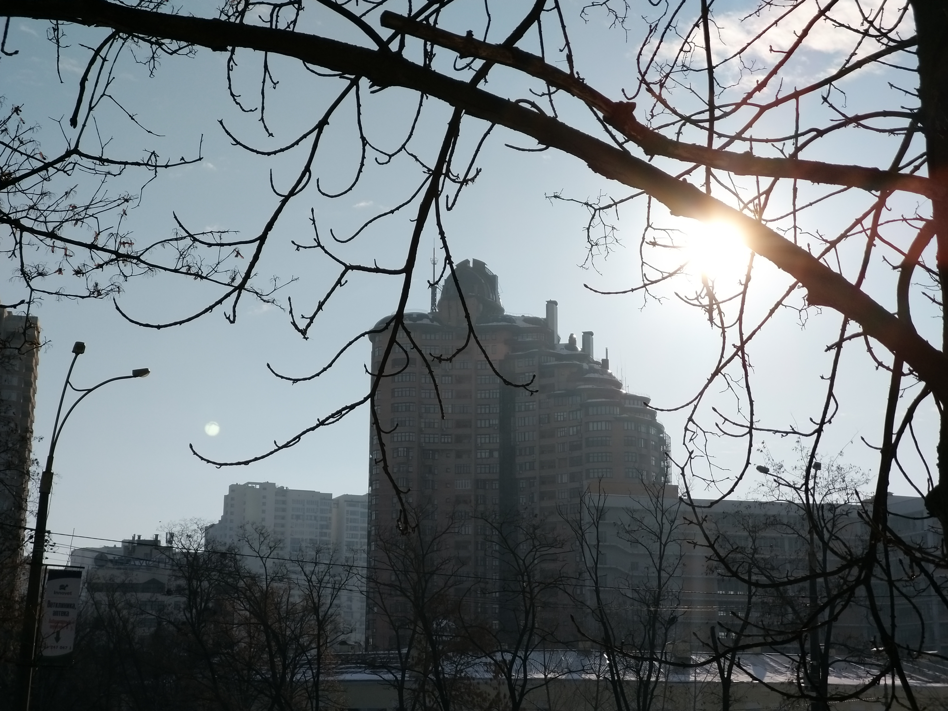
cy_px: 356
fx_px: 1424
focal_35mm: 52
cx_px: 474
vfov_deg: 28.0
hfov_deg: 36.8
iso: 40
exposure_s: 1/3924
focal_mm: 5.54
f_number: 2.4
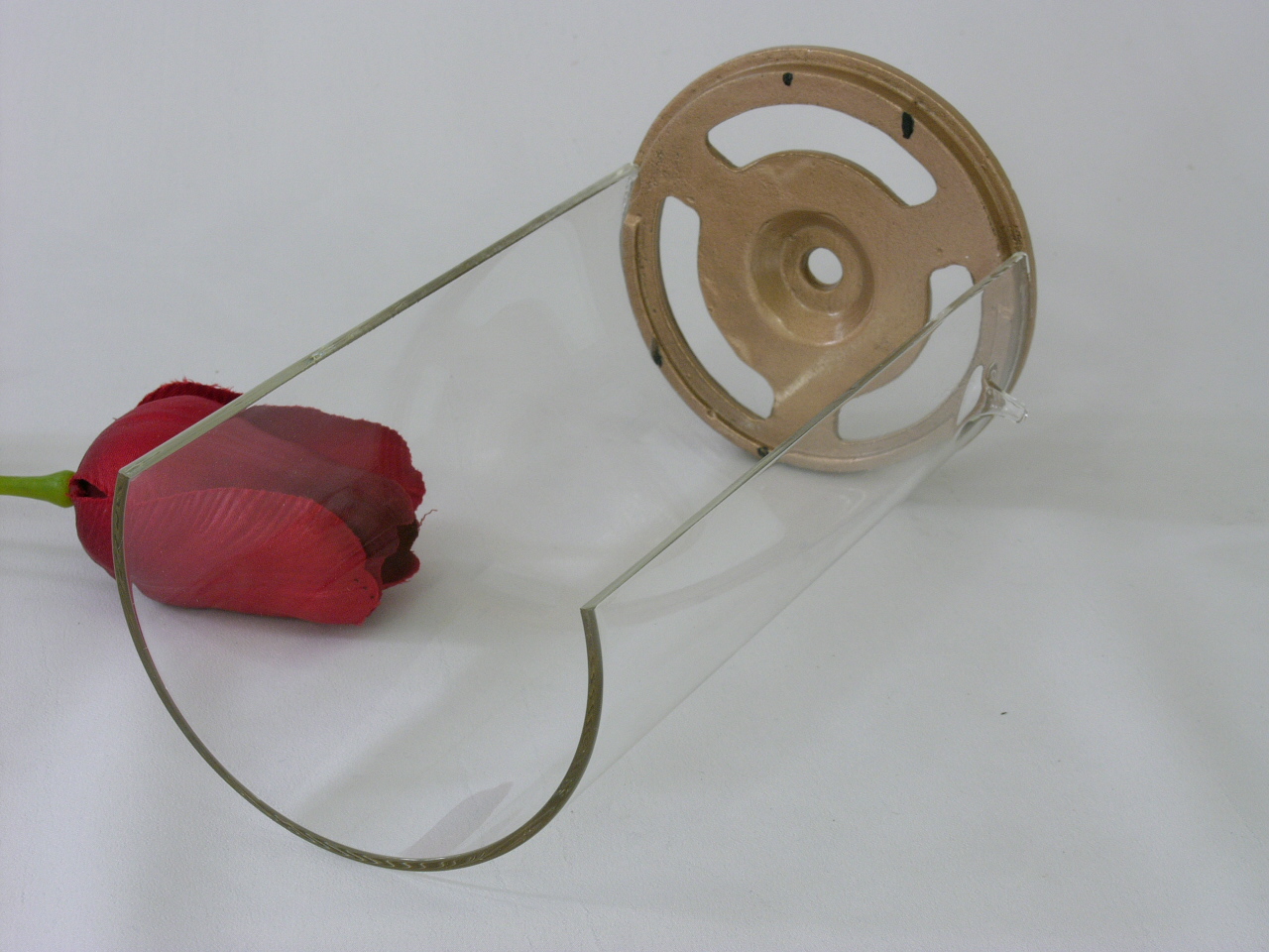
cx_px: 634
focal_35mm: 90
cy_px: 476
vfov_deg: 16.4
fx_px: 3299
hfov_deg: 21.8
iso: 100
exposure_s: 1/6
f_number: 8
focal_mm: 22.5
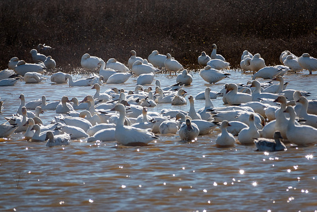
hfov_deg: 3.5
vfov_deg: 2.3
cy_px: 106
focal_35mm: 591
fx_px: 5205
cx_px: 158
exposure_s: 1/1250
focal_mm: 216.73
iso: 100
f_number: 5
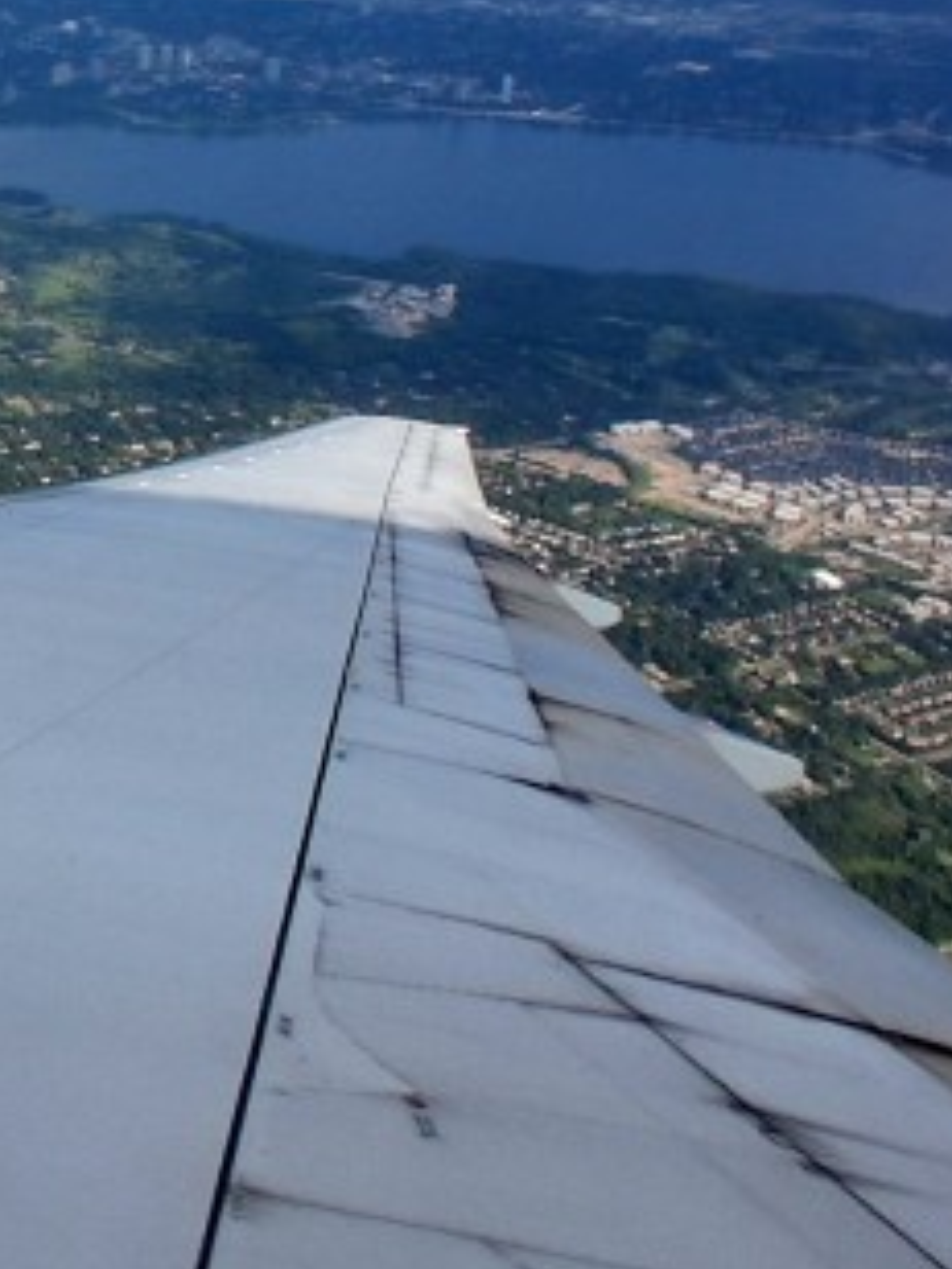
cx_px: -82
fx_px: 1943
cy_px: 321
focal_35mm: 53
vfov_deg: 35.4
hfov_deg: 25.6
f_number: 2.2
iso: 50
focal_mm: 1.4
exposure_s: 1/775
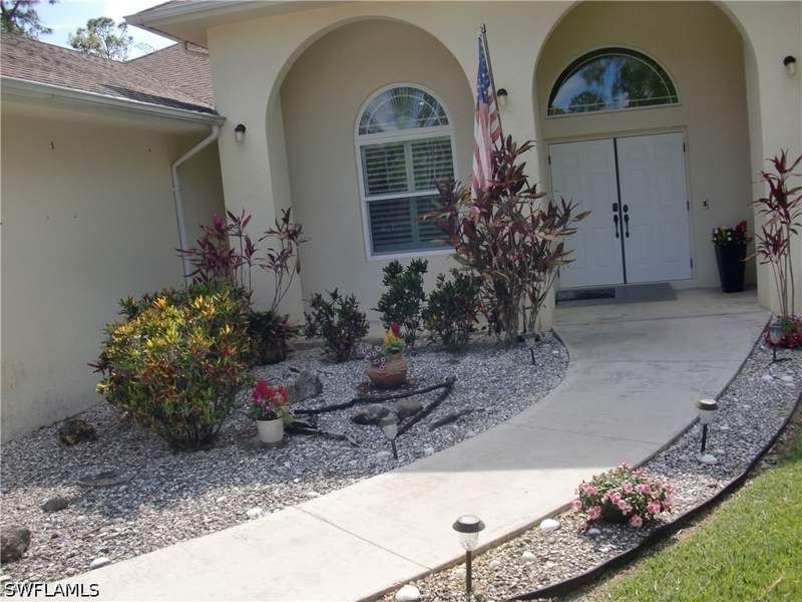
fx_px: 834
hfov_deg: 51.4
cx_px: 401
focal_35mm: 36
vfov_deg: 39.7
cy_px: 301
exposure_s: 1/800
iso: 64
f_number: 2.8
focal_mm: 6.3
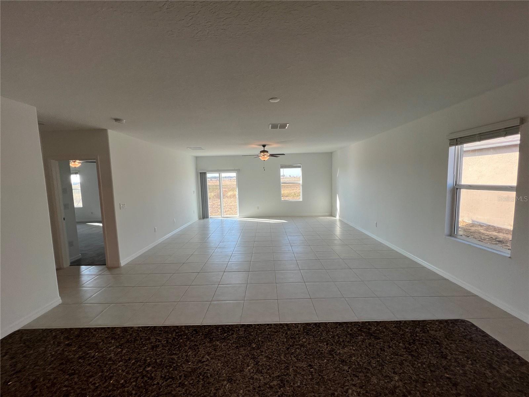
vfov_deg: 89.9
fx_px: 199
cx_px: 264
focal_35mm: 13
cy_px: 198
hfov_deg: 106.2
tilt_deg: -4.5
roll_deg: +2.7
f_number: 1.8
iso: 32
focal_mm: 1.57
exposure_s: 1/176
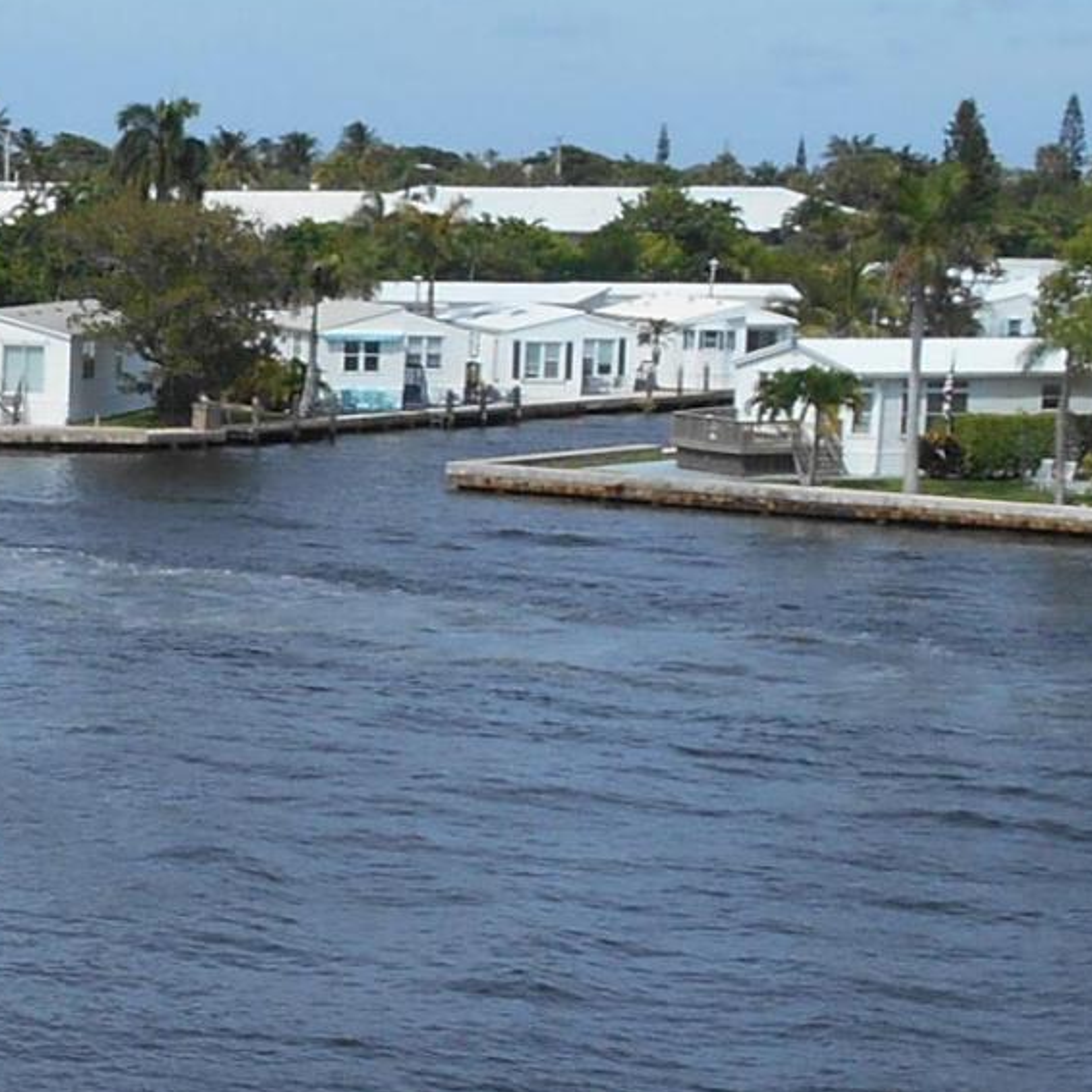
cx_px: -397
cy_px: 918
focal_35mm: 117
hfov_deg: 14.2
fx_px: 4176
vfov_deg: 14.8
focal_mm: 4.7
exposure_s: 1/1250
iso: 80
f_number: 3.4
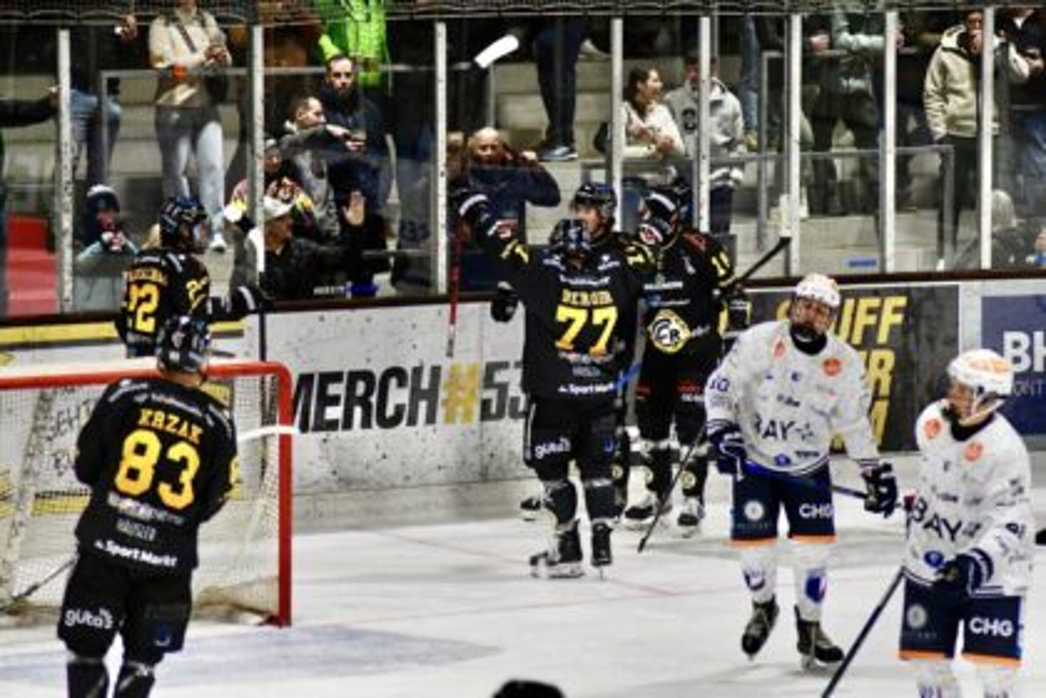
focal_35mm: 247
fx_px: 7176
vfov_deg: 5.6
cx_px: 523
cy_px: 349
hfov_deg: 8.3
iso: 3200
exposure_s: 1/500
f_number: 4.5
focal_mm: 165
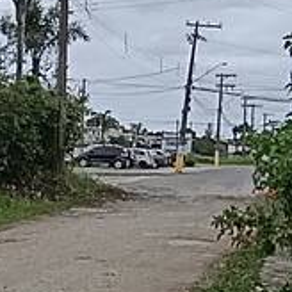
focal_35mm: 93
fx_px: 888
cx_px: 30
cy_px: 308
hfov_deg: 18.4
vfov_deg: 18.1
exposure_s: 1/132
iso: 50
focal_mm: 1.65
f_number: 2.2
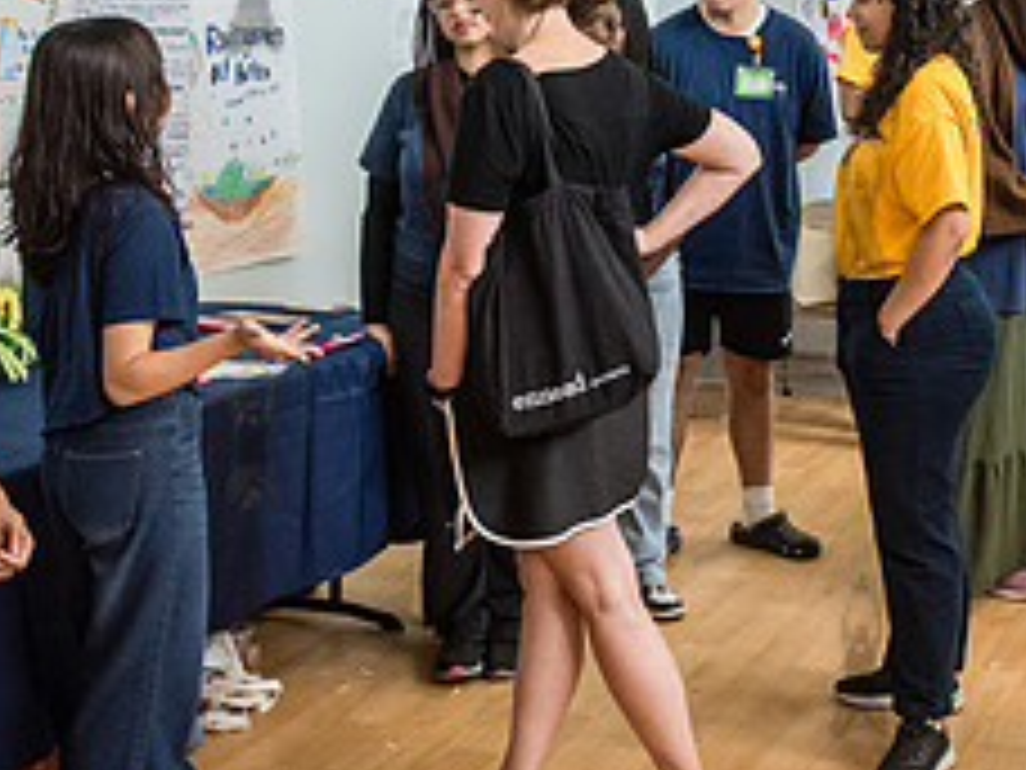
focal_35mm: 66
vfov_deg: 21.9
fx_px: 1956
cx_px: 713
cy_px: 141
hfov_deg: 29.1
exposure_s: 1/400
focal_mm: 24
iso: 2500
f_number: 4
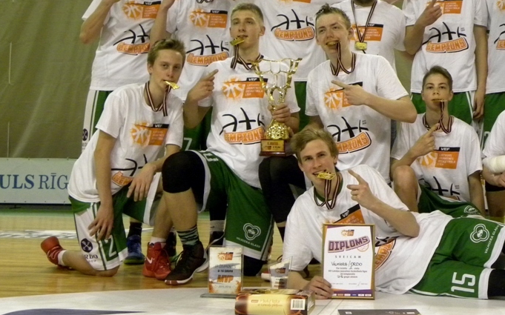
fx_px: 812
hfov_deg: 34.2
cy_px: 114
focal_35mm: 59
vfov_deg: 21.9
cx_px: 337
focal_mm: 6.6
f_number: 3.2
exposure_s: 1/61.7
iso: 400
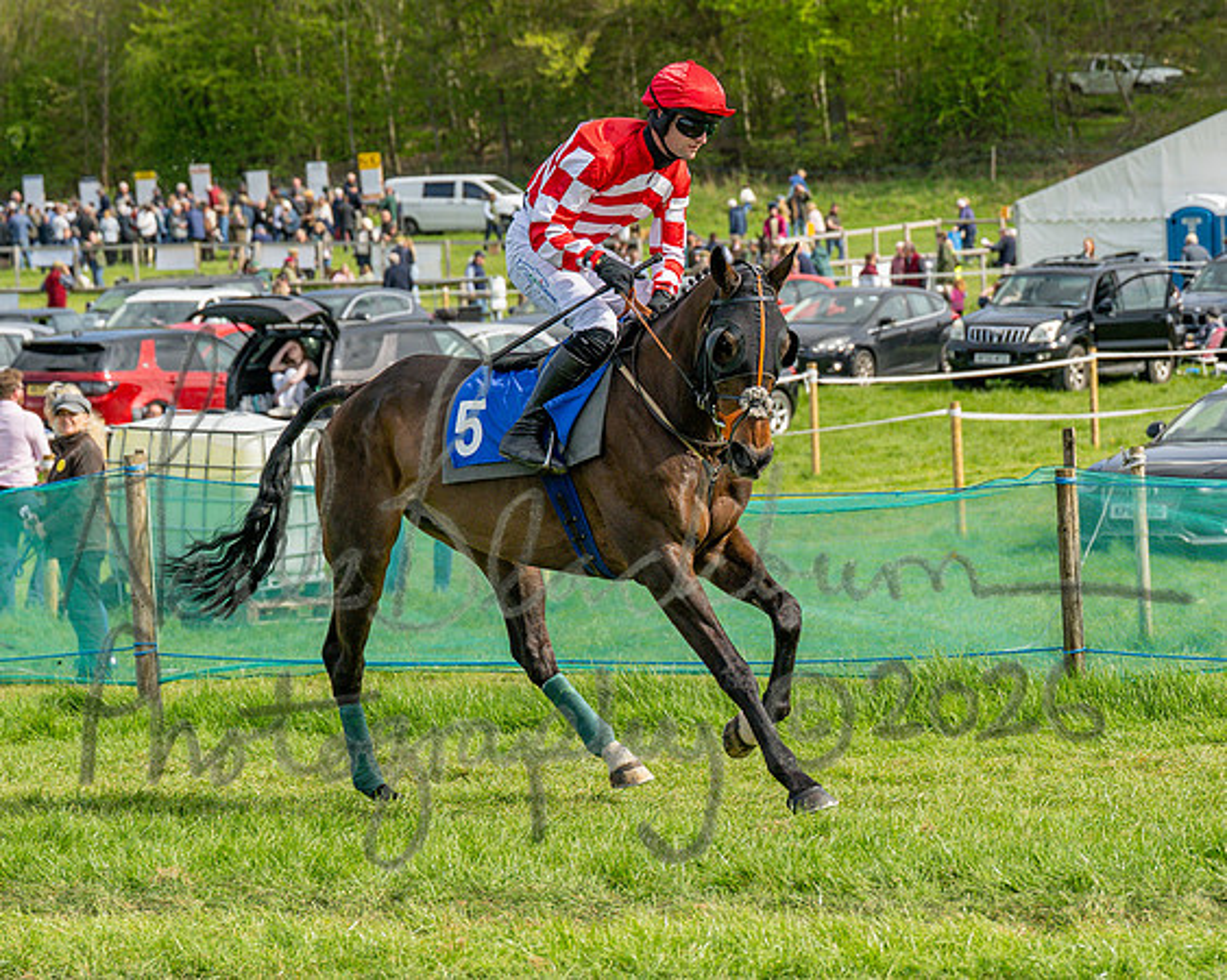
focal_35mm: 153
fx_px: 5537
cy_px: 490
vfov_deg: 10.1
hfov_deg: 12.6
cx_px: 697
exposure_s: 1/2000
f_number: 4
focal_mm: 72
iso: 200
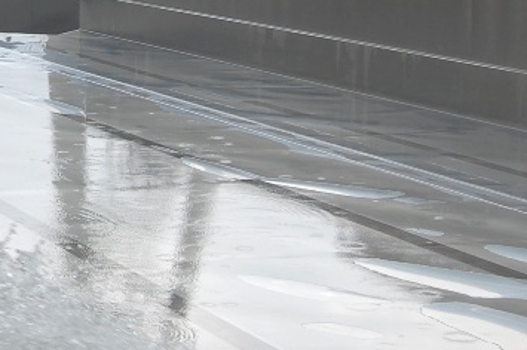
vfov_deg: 11.6
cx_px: -129
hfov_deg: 16.7
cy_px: -33
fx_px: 1707
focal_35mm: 117
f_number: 7.1
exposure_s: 1/200
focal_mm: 23
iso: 200
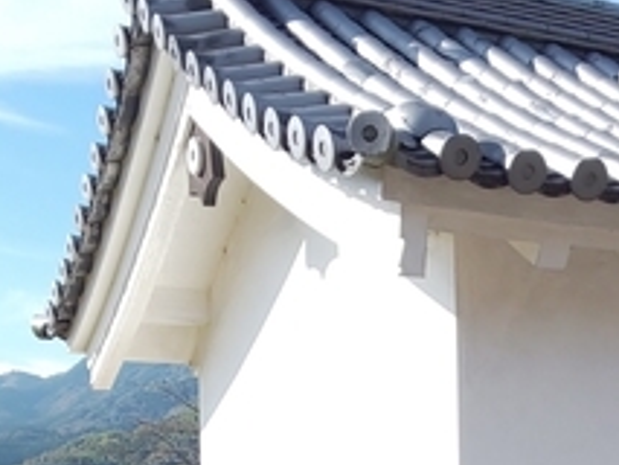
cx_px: 532
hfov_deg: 25.3
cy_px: 604
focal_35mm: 75
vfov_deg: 18.3
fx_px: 1342
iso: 28
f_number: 1.94
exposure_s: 1/662
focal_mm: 3.45
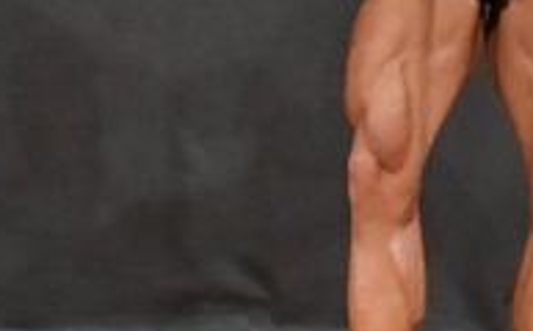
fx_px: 16042
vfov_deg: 1.2
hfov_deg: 1.9
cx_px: 479
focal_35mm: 1106
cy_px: -108
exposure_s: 1/400
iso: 10000
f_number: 5.6
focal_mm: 180
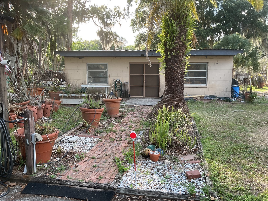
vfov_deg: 48.2
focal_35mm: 29
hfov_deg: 61.7
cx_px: 134
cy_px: 100
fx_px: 225
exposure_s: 1/129
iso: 16
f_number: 1.8
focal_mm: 3
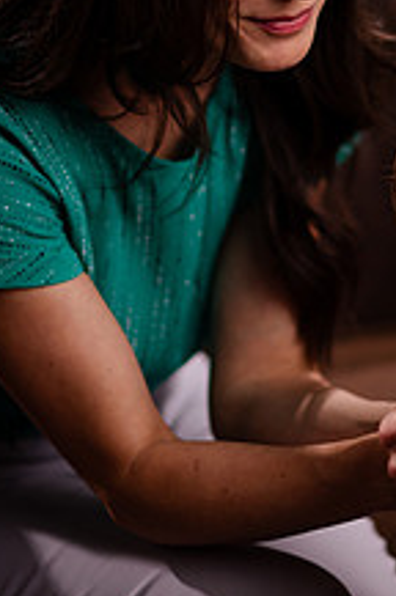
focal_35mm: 218
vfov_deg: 9.4
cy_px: 129
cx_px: 374
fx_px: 3608
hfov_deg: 6.3
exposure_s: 1/160
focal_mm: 105
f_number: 2
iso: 200
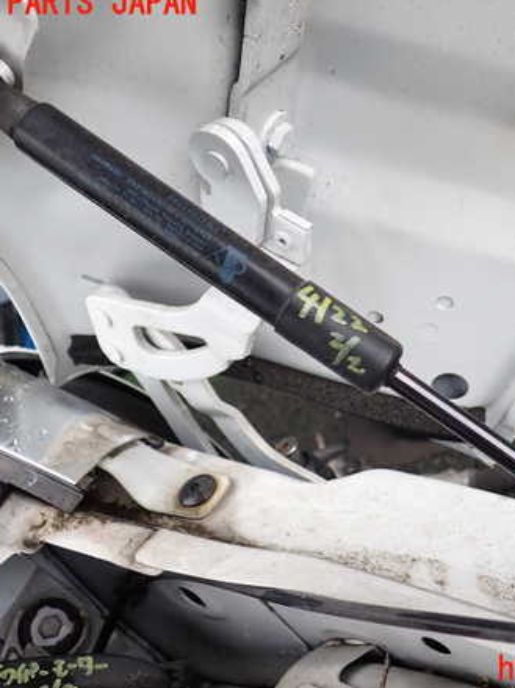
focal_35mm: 41
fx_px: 814
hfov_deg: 34.4
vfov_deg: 45.8
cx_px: 382
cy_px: 337
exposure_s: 1/125
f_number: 2.3
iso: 100
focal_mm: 5.4
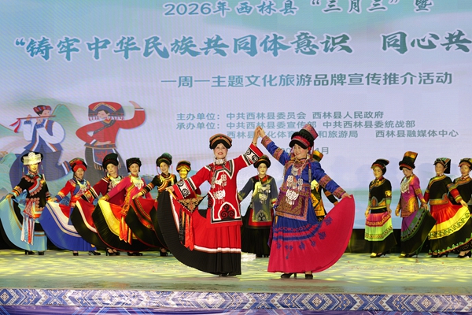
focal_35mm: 80
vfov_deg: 17.1
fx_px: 1049
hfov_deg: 25.4
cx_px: 236
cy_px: 158
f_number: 4
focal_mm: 80
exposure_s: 1/250
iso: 800
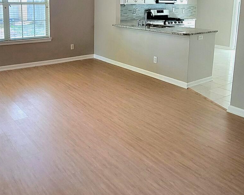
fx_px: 238
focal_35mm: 33
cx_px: 92
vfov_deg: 43.1
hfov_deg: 53.7
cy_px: 48
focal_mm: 2.2
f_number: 2.2
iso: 200
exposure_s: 1/60.2
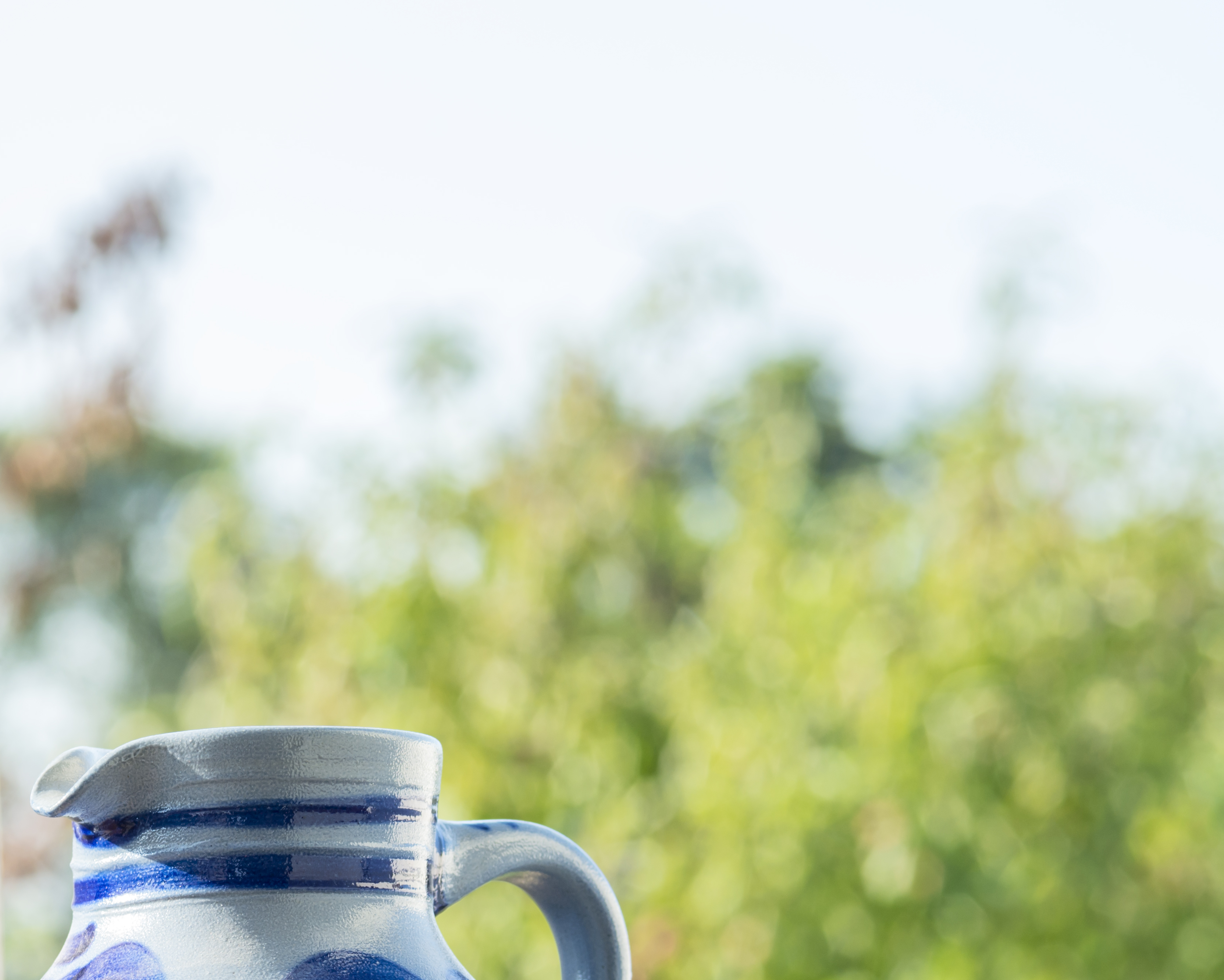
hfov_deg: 8.8
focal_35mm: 218
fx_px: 7897
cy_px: 871
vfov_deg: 7.1
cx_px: -31
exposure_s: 1/125
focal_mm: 105
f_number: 8
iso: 200
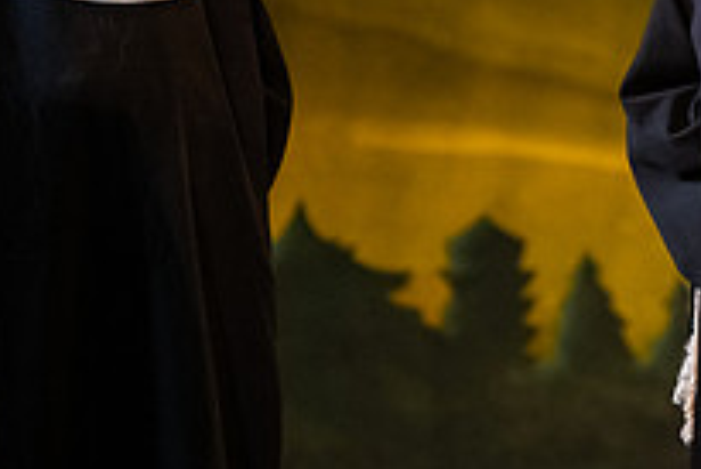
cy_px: -142
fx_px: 8262
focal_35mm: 424
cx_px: 807
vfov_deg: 3.2
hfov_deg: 4.8
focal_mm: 150
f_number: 3.2
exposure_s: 1/200
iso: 4000
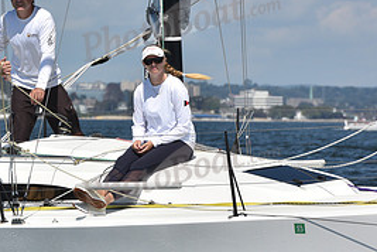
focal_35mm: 435
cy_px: 118
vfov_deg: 3.2
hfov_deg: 4.7
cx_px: 10
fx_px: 4555
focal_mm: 200
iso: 320
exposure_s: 1/1250
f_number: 10
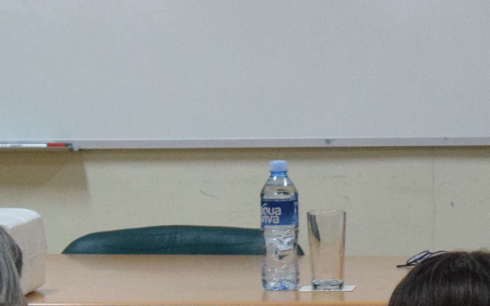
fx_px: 4809
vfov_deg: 3.6
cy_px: 192
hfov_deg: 5.7
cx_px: 892
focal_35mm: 360
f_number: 5.6
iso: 2800
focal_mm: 55
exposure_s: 1/60
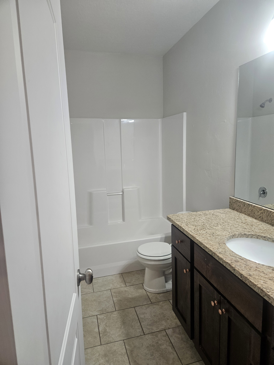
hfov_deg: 58.9
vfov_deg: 73.9
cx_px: 137
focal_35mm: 23
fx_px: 243
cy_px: 182
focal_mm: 5.4
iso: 200
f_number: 1.8
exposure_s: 1/120
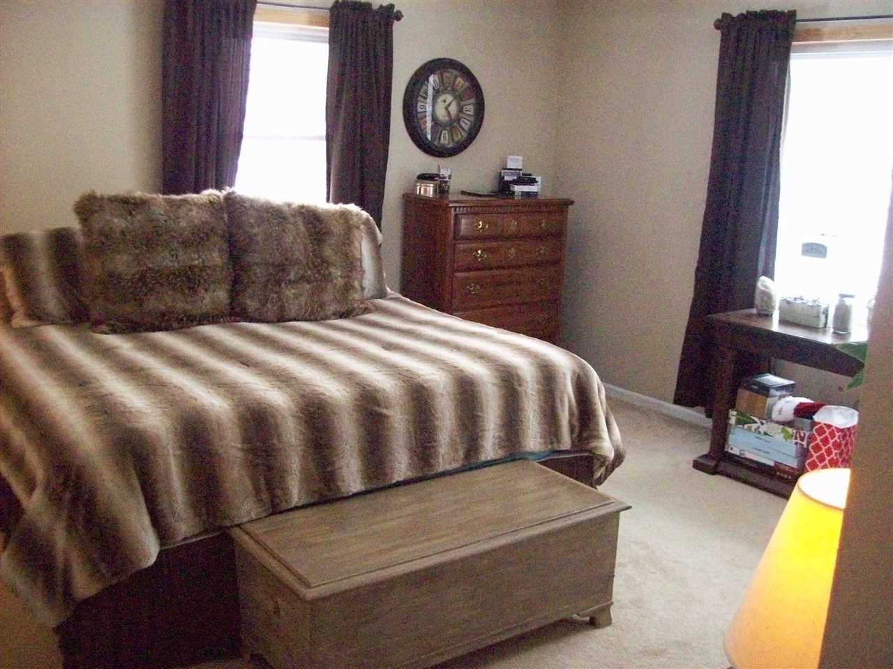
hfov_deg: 51.4
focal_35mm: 36
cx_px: 446
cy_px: 334
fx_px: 928
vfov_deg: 39.6
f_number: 2.7
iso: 800
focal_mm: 6
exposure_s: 1/128
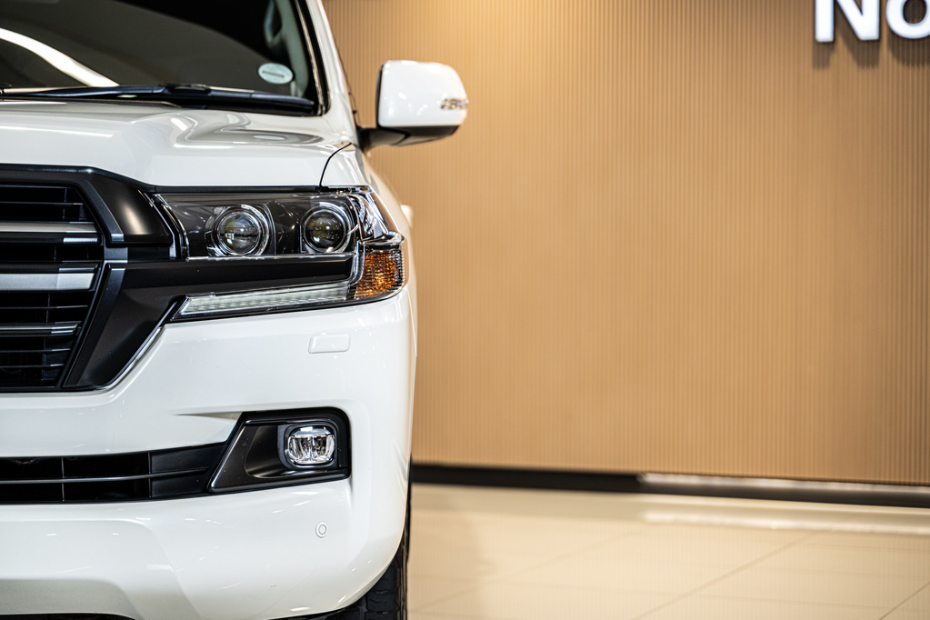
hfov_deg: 27.0
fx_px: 1937
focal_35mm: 75
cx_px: 465
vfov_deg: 18.2
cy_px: 310
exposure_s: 1/125
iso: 640
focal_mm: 75
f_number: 2.8
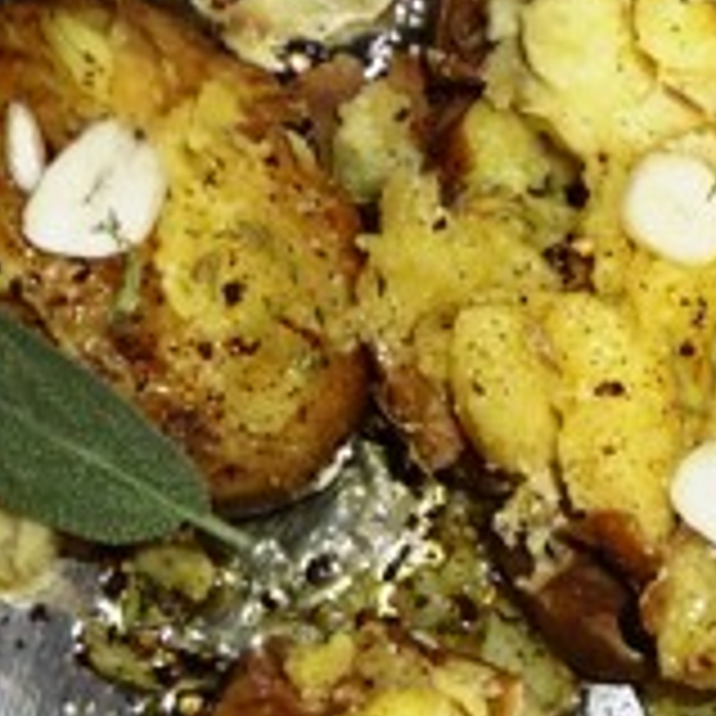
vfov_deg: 14.1
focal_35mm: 121
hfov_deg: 13.7
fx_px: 2832
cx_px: 1013
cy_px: 797
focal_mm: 5.6
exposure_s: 1/30
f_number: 3.6
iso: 100
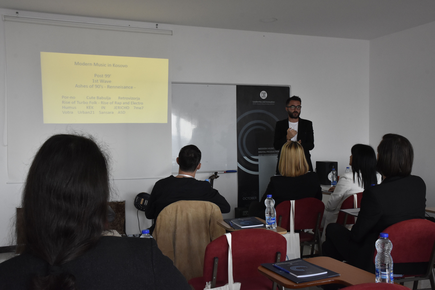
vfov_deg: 36.9
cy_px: 145
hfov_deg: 53.1
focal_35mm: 36
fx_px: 435
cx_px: 218
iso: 2000
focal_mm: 24
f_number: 9
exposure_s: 1/320
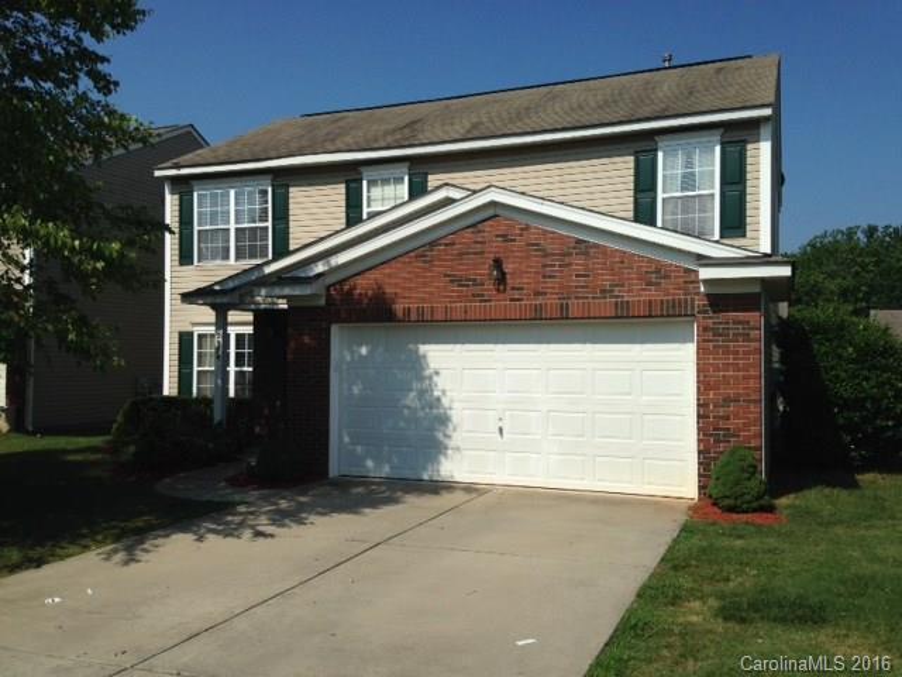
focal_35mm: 33
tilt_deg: +0.7
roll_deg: +0.9
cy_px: 338
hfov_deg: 55.4
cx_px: 451
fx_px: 860
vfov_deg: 42.9
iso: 50
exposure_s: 1/3390
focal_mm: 4.12
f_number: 2.4
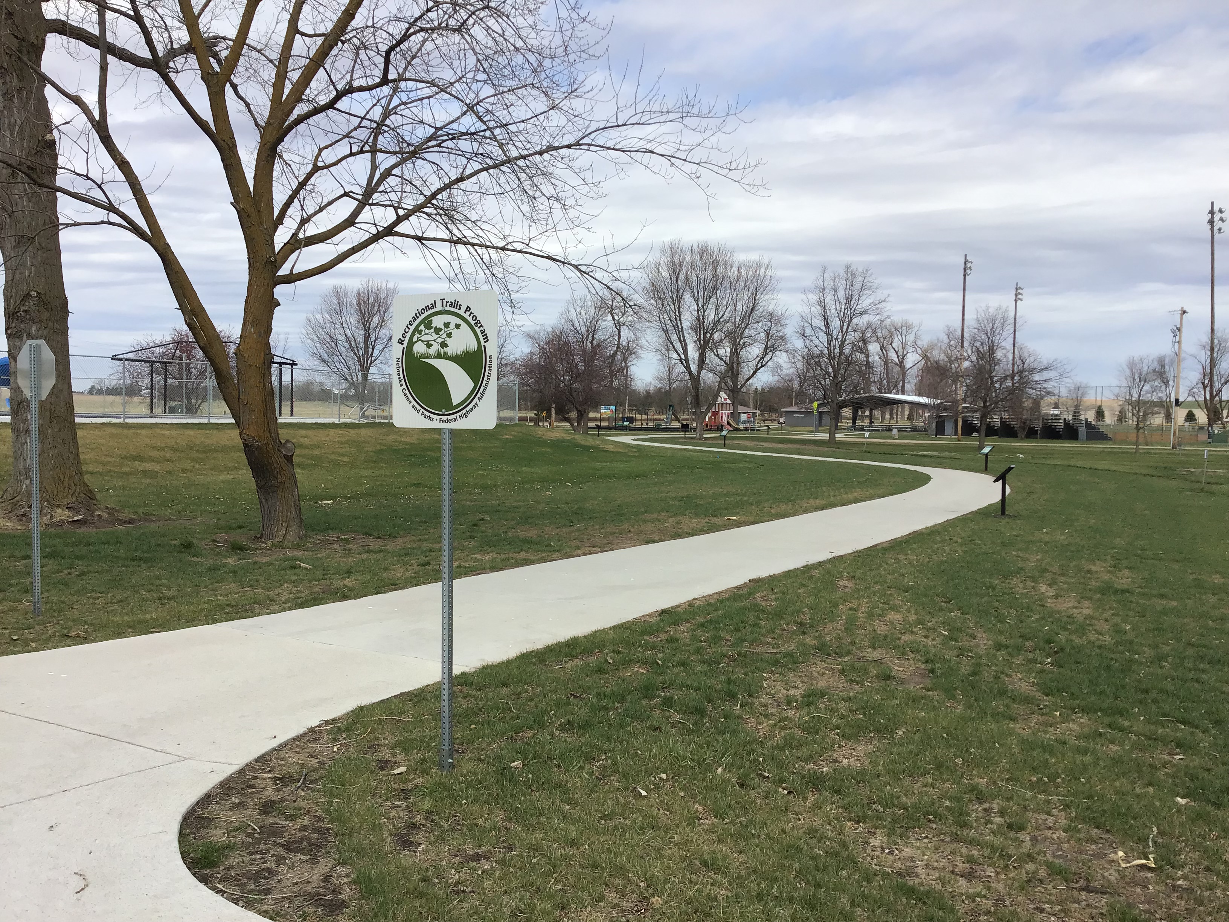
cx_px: 614
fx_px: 1101
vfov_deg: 45.4
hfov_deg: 58.4
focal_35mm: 31
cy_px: 461
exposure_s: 1/1733
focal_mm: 3.3
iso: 25
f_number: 2.4
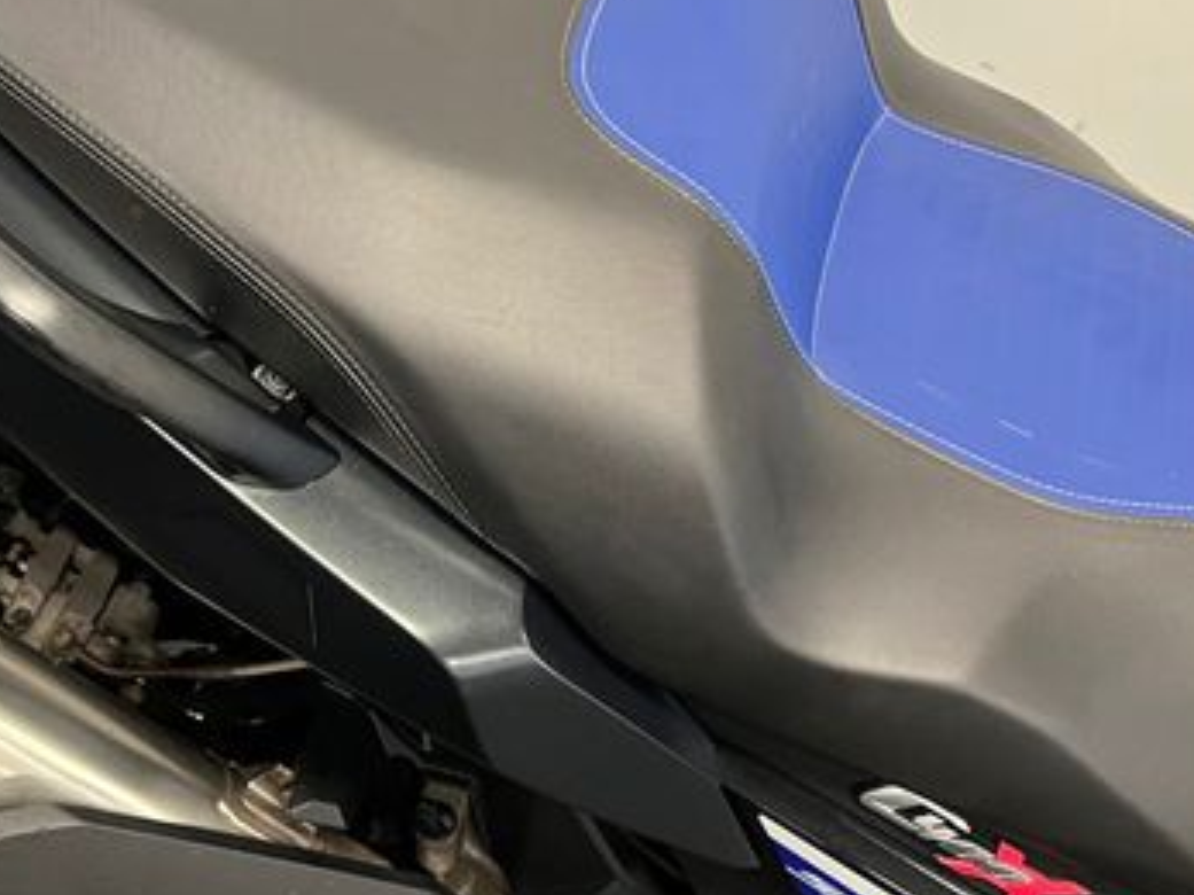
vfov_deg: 30.0
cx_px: 361
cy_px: 275
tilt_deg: -53.5
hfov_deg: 39.0
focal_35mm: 48
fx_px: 1655
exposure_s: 1/50
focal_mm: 5.1
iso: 250
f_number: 1.6
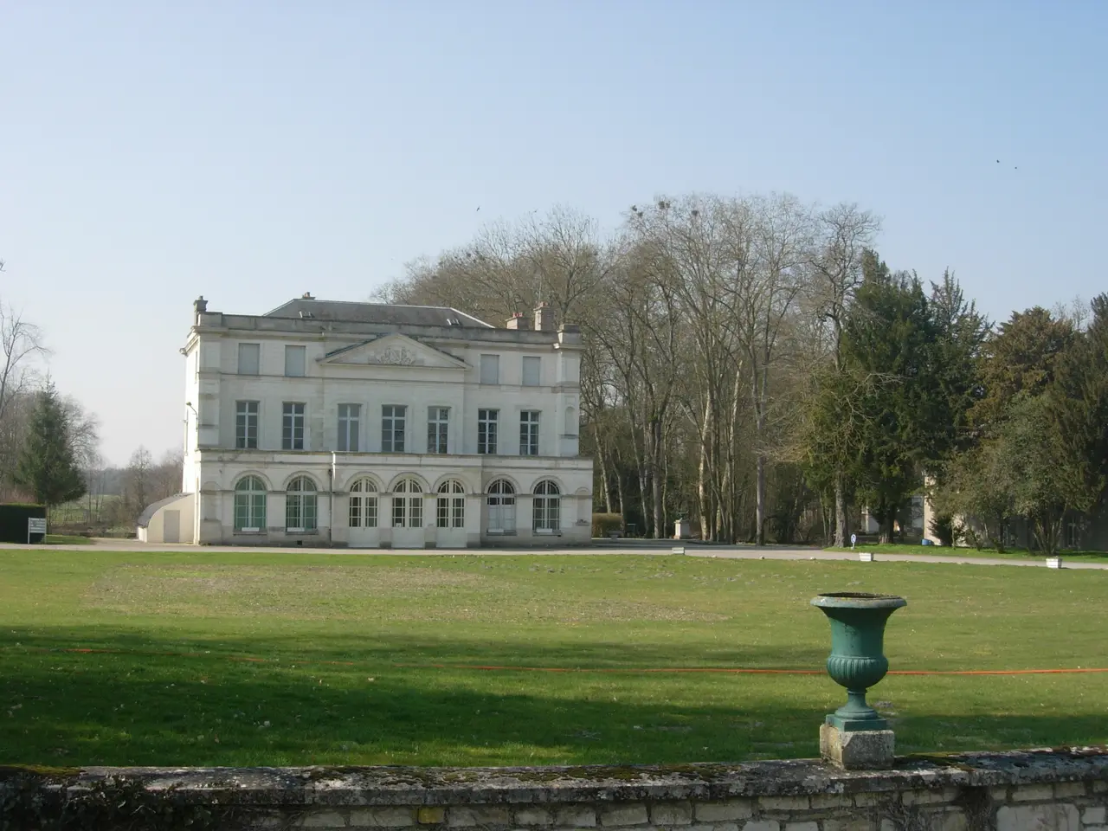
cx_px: 554
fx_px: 1312
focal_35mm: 41
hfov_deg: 45.8
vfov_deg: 35.1
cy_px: 416
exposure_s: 1/483
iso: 79
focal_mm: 8.5
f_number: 4.9
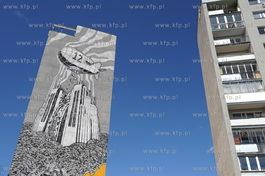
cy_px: 88
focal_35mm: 34
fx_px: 250
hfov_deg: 55.8
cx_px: 132
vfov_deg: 38.8
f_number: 5.6
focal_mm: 34
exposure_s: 1/800
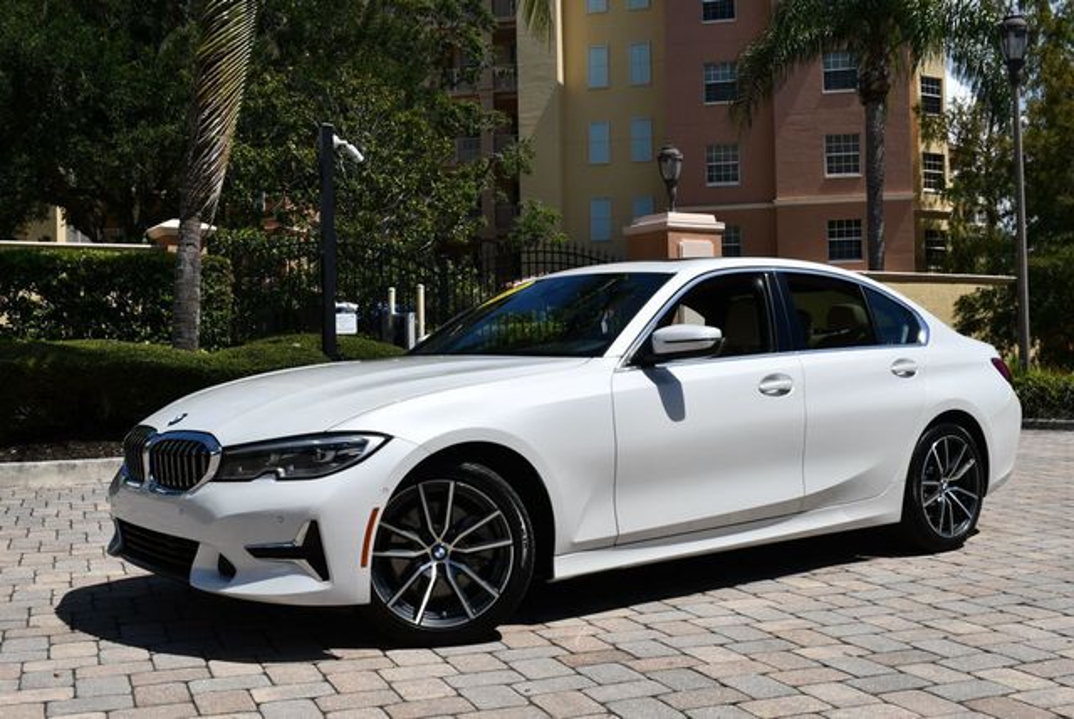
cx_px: 537
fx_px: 1194
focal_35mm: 40
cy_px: 360
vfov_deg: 33.5
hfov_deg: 48.4
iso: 100
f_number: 10
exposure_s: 1/400
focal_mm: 20
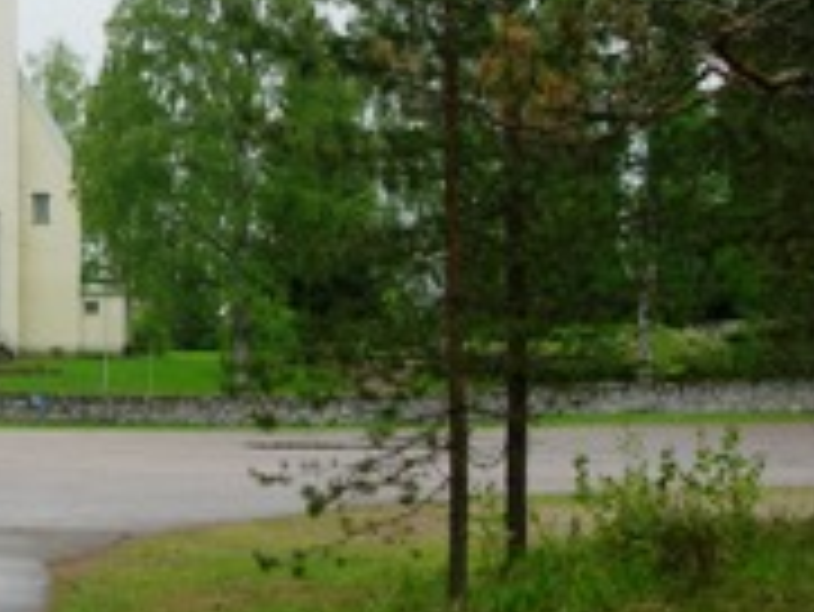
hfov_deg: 19.6
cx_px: -7
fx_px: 2282
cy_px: 130
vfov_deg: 15.2
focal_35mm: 97
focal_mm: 7.8
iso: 50
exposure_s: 1/210
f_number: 4.8
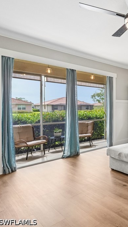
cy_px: 109
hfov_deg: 32.7
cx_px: 176
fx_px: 139
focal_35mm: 23
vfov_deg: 78.7
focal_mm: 14
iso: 400
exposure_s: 1/13
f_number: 8
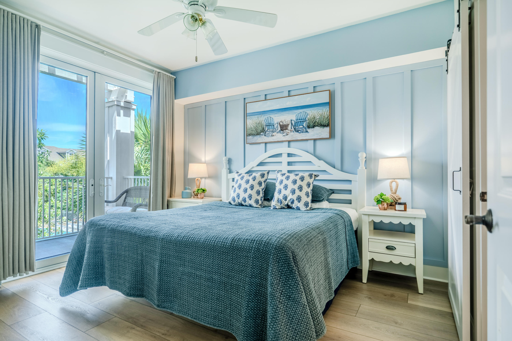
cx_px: 256
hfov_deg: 88.4
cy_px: 170
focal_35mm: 18
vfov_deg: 65.9
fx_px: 263
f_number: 7.1
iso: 200
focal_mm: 18.5
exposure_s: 1/100
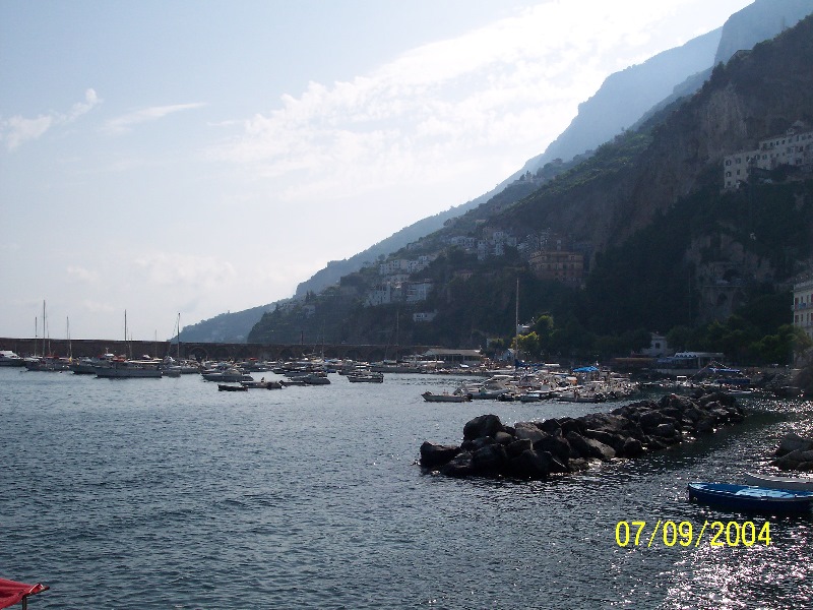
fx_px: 892
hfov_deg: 49.0
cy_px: 305
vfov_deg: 37.7
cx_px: 406
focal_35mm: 38
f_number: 4.8
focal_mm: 8
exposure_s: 1/1000
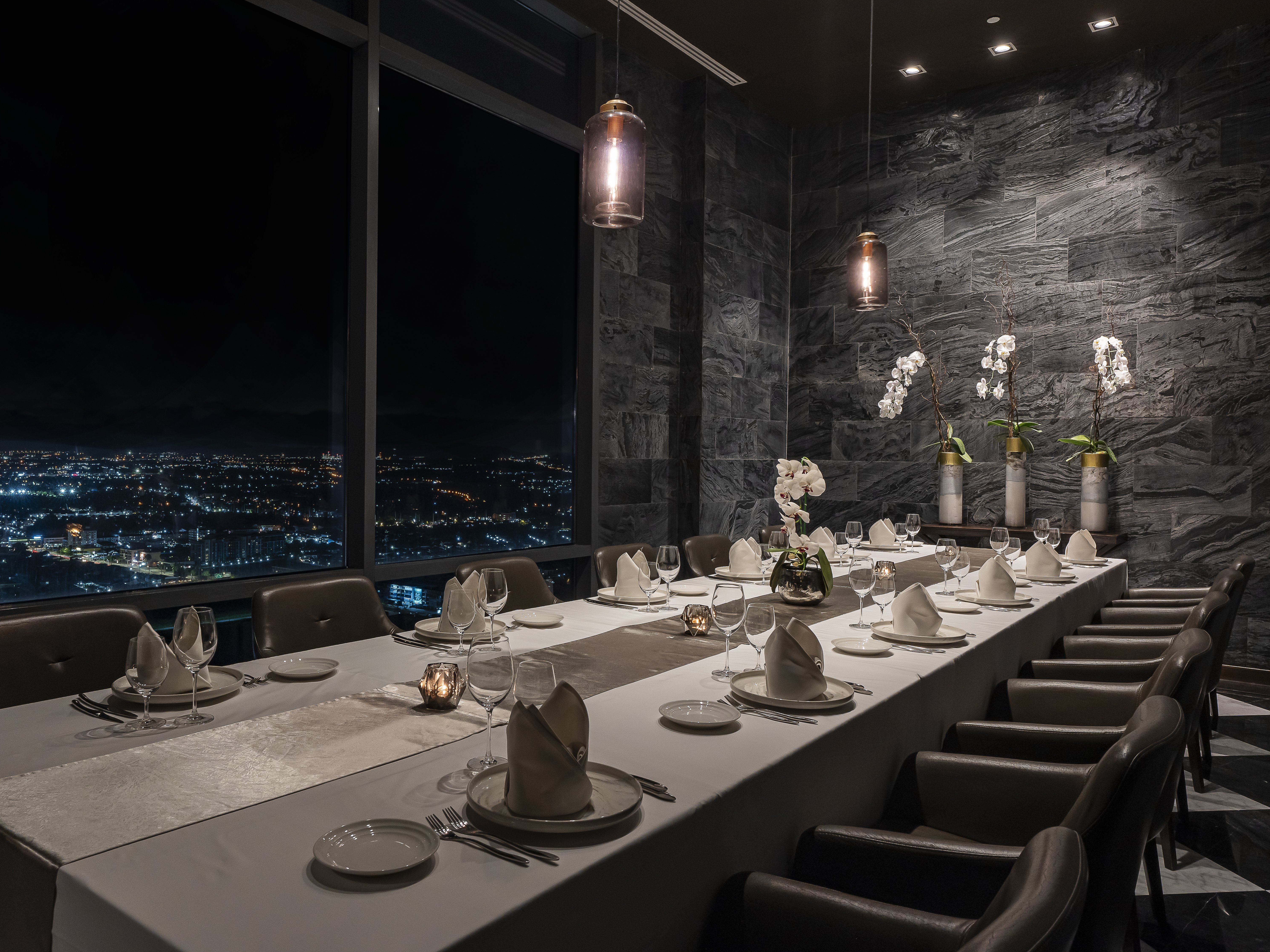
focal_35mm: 18
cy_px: 473
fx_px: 660
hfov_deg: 87.4
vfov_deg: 71.6
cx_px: 568
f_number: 11
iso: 500
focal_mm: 16
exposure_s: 1/2
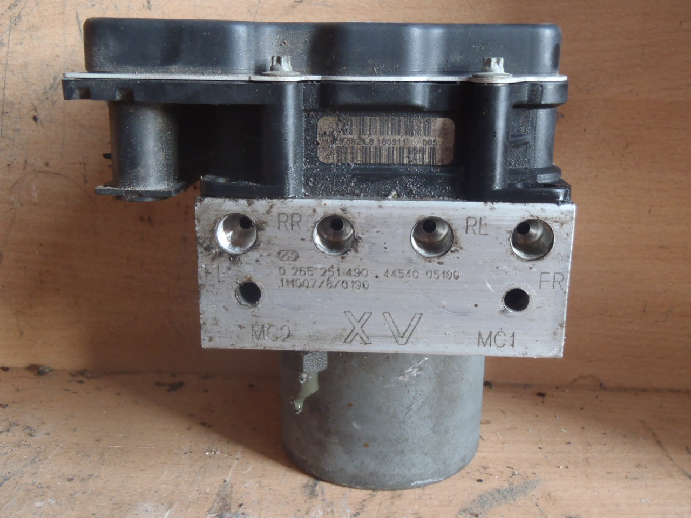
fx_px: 739
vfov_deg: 38.7
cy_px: 259
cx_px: 346
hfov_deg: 50.1
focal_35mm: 37
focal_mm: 6.64
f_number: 4.7
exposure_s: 1/20
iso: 200
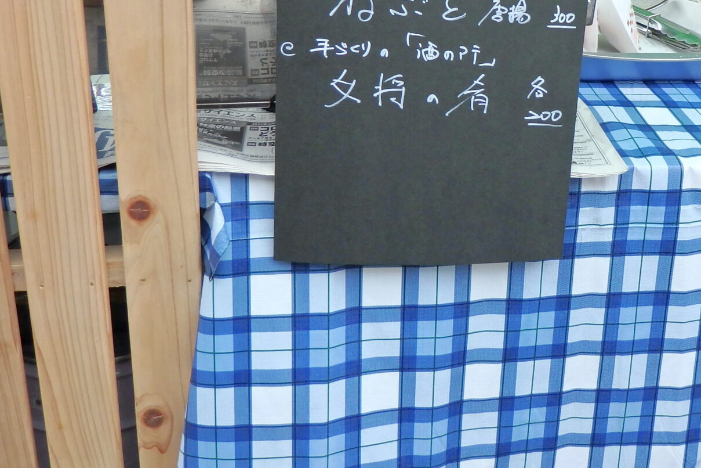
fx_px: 837
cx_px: 436
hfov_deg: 45.1
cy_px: 59
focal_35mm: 43
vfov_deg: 30.0
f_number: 3
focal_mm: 4.5
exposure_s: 1/400
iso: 125
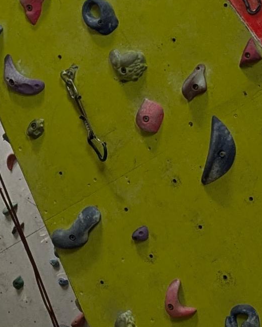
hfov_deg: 10.1
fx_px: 1483
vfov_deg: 12.5
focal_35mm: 153
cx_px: 198
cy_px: 28
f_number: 1.89
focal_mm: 5.43
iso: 71
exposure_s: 1/50
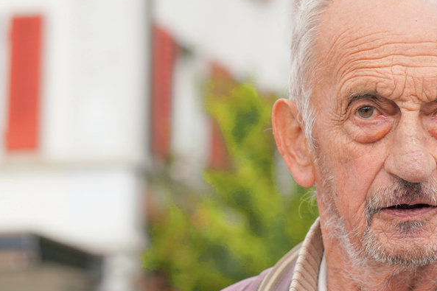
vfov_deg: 10.6
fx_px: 1565
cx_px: 318
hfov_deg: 15.8
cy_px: 116
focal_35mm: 129
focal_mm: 85
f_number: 5.6
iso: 800
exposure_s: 1/1000
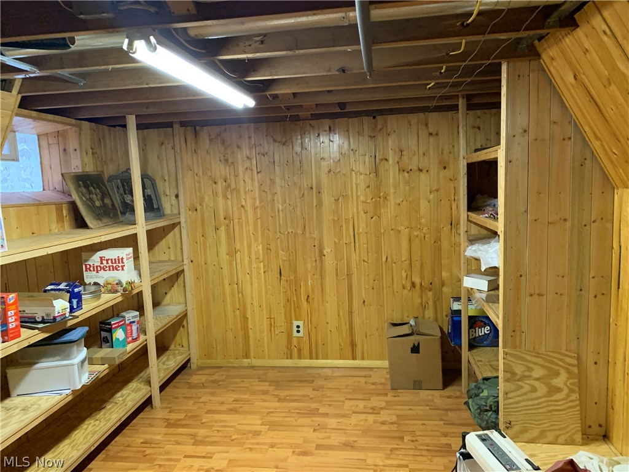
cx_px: 314
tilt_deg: -7.6
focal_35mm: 26
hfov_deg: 67.3
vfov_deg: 53.1
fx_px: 472
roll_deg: +3.4
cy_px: 236
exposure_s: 1/40
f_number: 1.8
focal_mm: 4.25
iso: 400
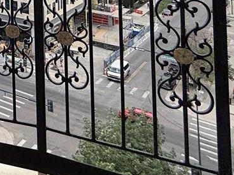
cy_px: -112
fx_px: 412
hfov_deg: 21.8
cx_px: -175
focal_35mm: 61
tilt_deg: +1.1
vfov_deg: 19.7
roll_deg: +0.6
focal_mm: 2.22
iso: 50
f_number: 2.2
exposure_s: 1/2165
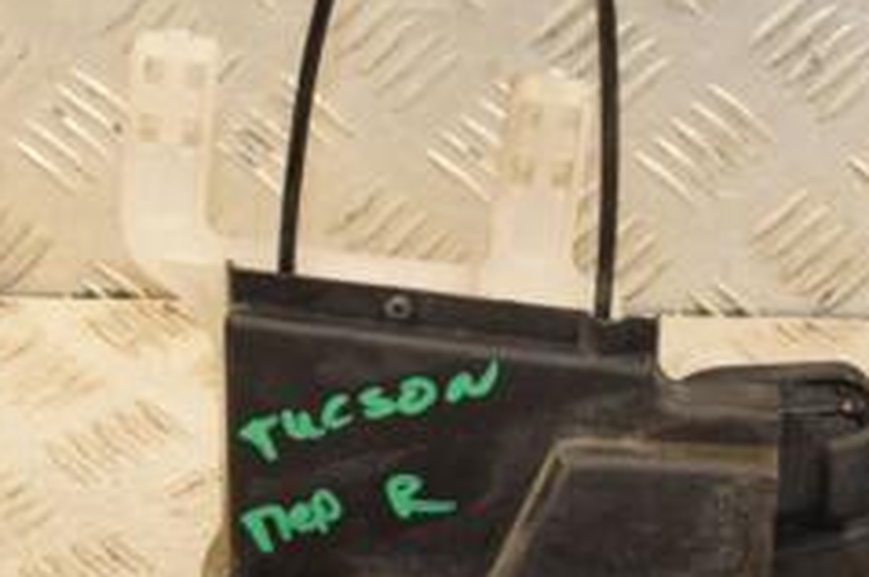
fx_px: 3833
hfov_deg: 12.9
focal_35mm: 159
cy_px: 405
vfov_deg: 8.6
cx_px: 529
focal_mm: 42
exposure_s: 1/200
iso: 800
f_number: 7.1
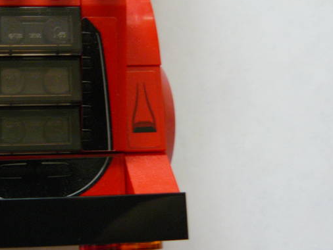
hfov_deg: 29.5
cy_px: 102
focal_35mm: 64
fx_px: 616
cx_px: 63
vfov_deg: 22.9
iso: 200
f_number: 2.8
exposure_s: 1/6
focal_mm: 6
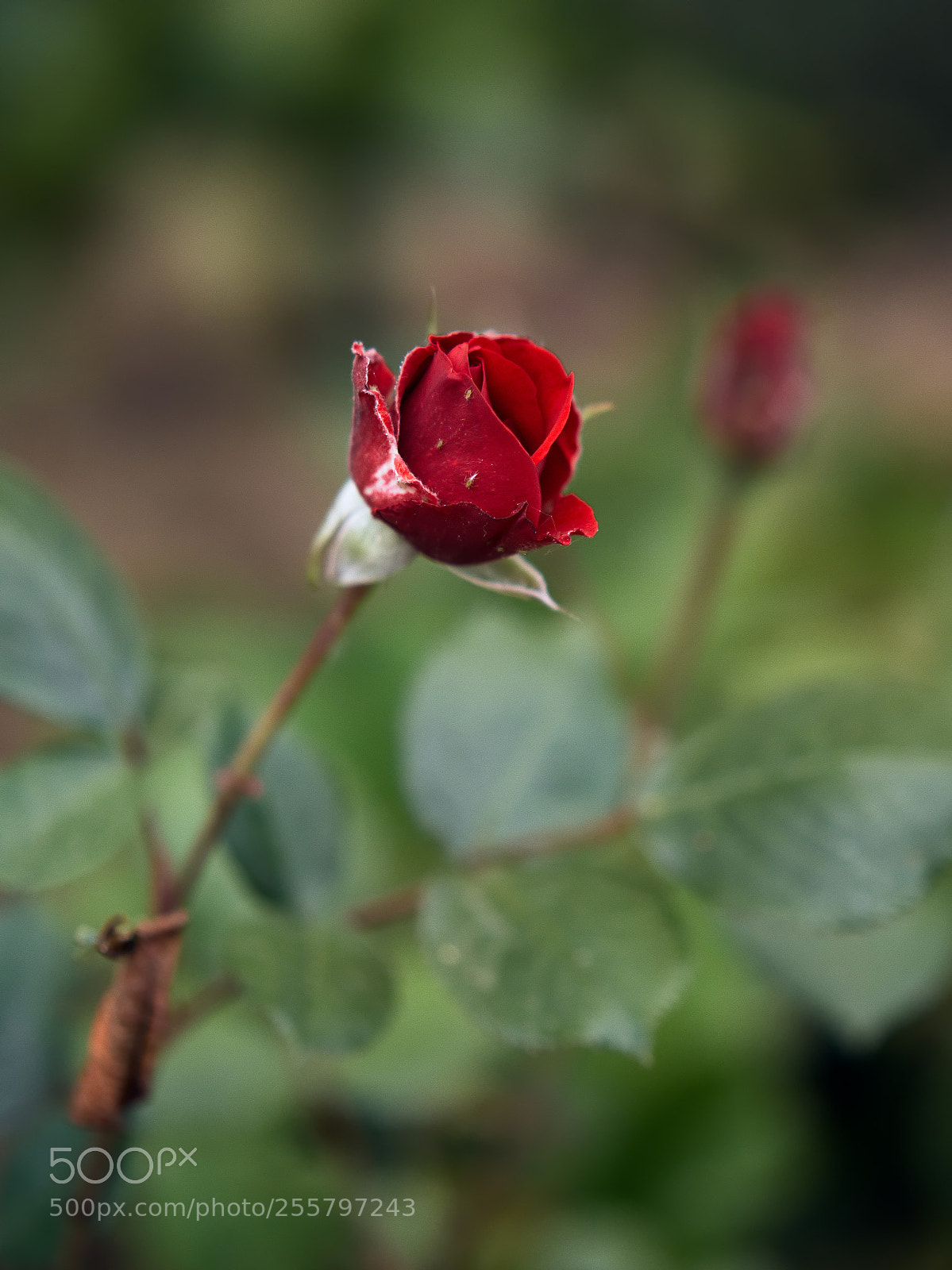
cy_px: 635
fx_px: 3155
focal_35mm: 86
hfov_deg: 17.2
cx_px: 476
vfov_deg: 22.8
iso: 500
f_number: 1.4
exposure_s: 1/1000
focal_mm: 43
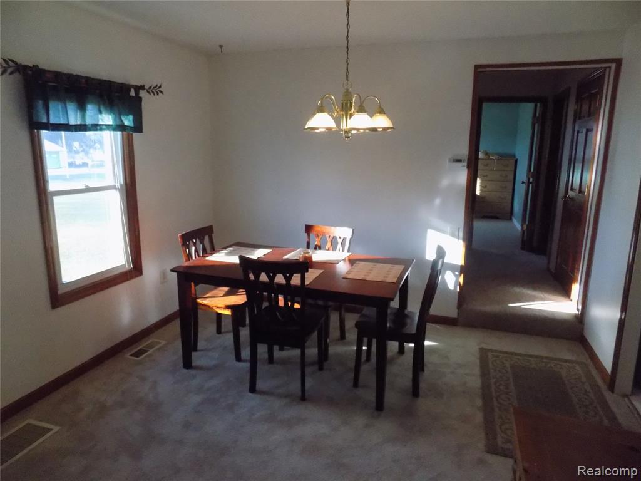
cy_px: 240
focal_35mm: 23
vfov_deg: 58.9
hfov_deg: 73.9
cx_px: 320
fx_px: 426
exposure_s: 1/400
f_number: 3.1
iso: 800
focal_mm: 4
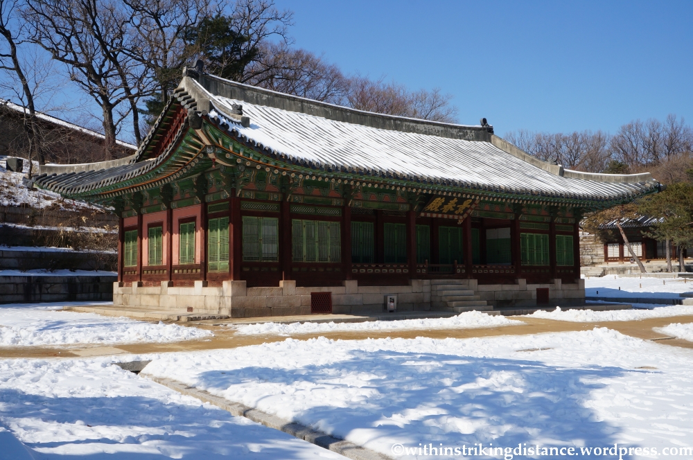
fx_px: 692
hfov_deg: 53.2
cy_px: 230
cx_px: 346
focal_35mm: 36
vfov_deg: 36.8
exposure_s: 1/320
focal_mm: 24
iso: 200
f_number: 13
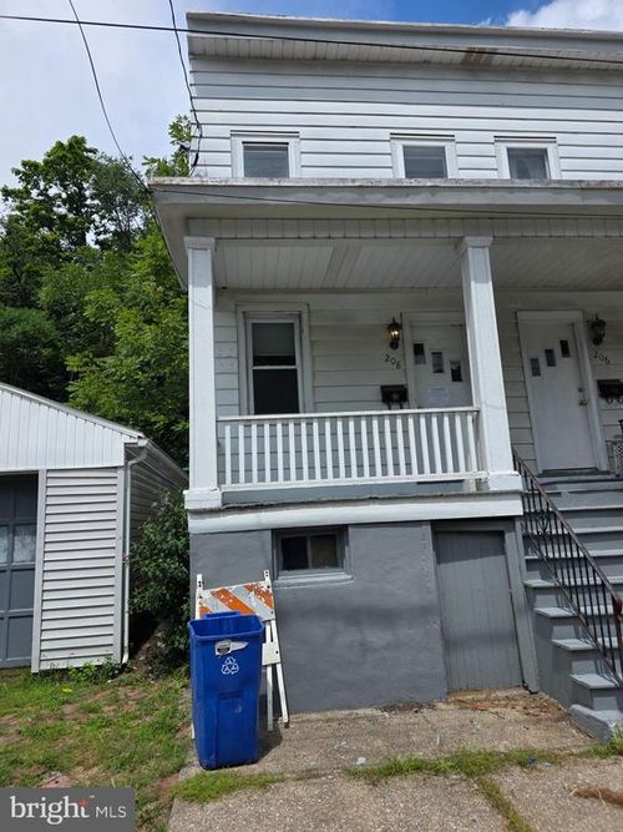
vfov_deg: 73.9
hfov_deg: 58.9
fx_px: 552
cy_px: 416
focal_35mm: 23
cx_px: 312
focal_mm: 6.3
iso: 64
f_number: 1.7
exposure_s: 1/7944
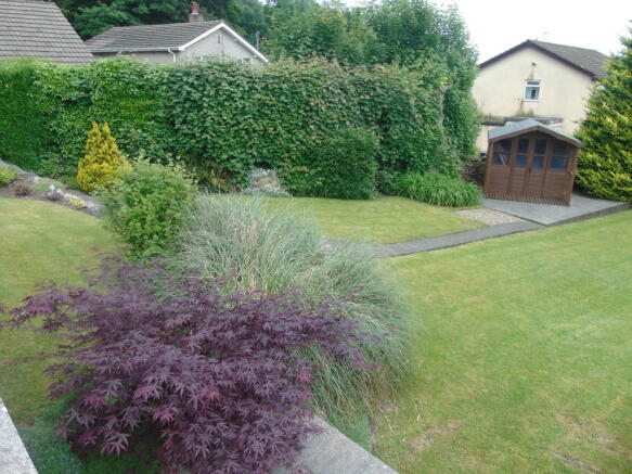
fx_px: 456
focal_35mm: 25
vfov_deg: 54.9
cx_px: 316
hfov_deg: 69.4
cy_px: 237
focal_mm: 4.4
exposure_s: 1/250
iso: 80
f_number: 3.4
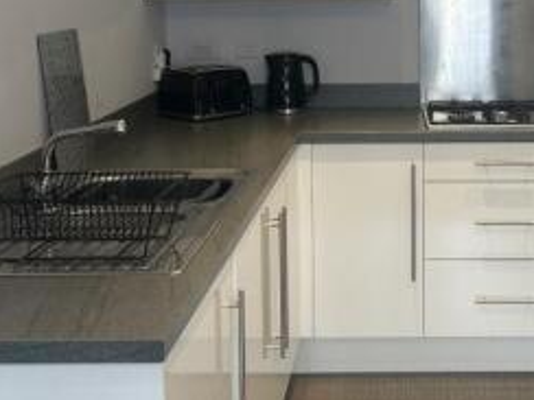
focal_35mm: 62
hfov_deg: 30.6
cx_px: 406
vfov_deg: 23.3
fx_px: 956
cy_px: 86
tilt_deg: -7.3
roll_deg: +0.2
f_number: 1.5
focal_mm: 5.7
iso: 80
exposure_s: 1/100
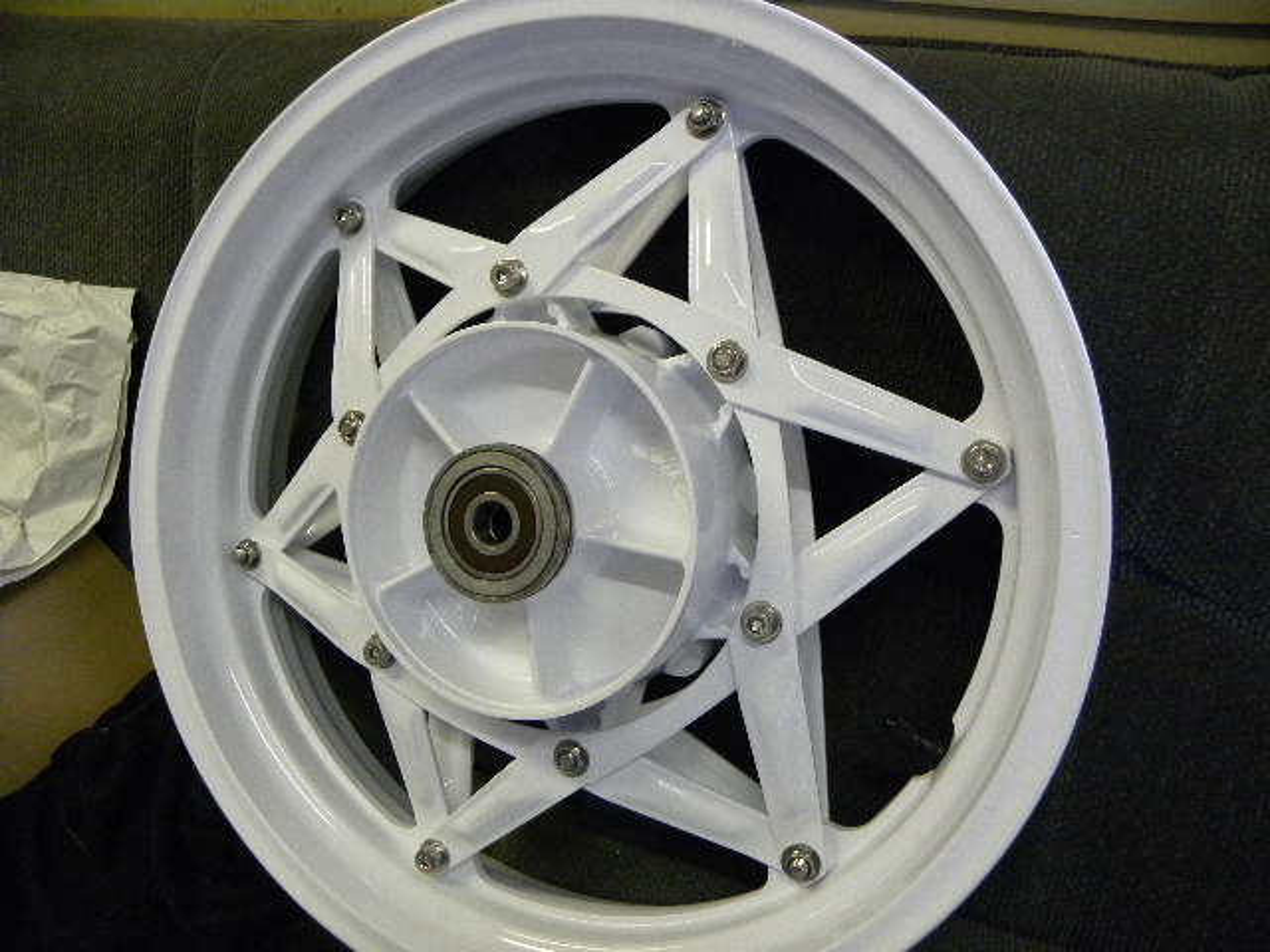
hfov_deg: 67.3
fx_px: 954
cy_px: 476
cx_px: 635
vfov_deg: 53.1
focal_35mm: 26
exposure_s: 1/53.4
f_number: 2.8
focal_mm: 4.6
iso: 400
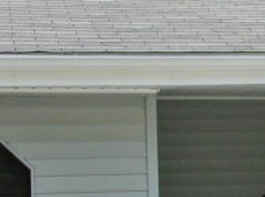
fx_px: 939
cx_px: 431
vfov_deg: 11.9
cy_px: 194
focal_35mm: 123
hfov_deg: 14.6
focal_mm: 6
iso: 50
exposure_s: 1/479
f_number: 3.7
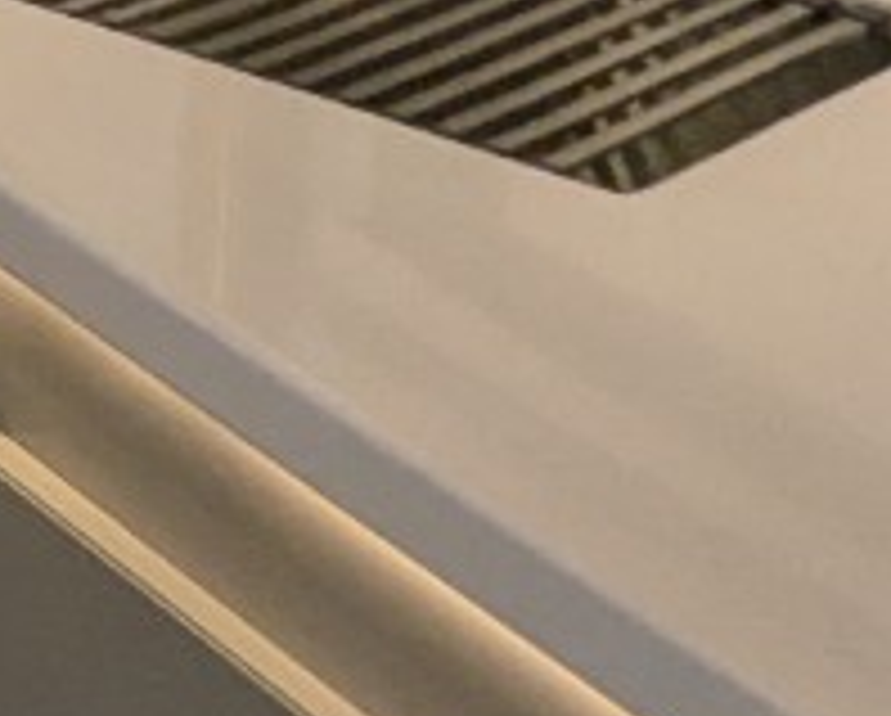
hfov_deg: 9.8
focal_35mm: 110
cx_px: -2158
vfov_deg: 11.9
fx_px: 2905
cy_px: -896
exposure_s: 1/145
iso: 85
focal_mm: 2.35
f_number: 2.2
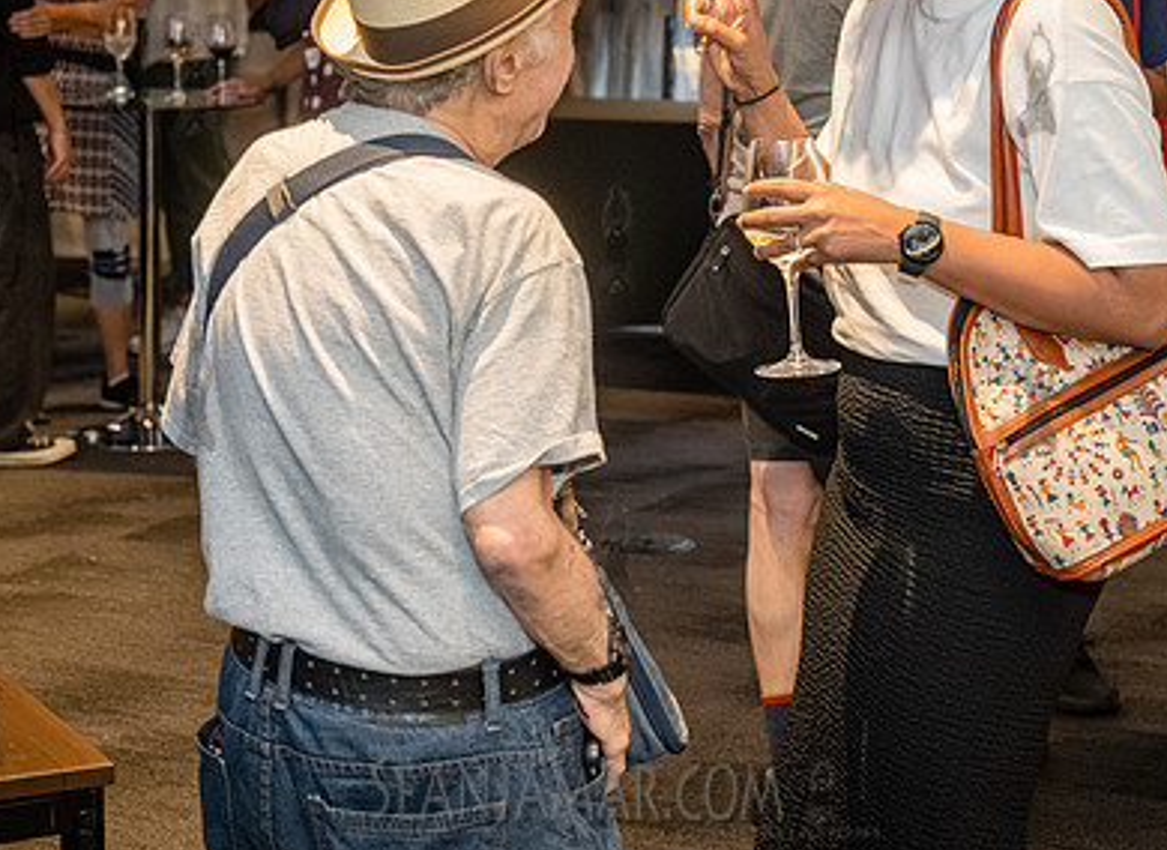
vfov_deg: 17.0
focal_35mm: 85
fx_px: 2836
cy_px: 243
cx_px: 517
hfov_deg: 23.2
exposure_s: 1/160
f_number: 4.5
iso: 6400
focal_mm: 53
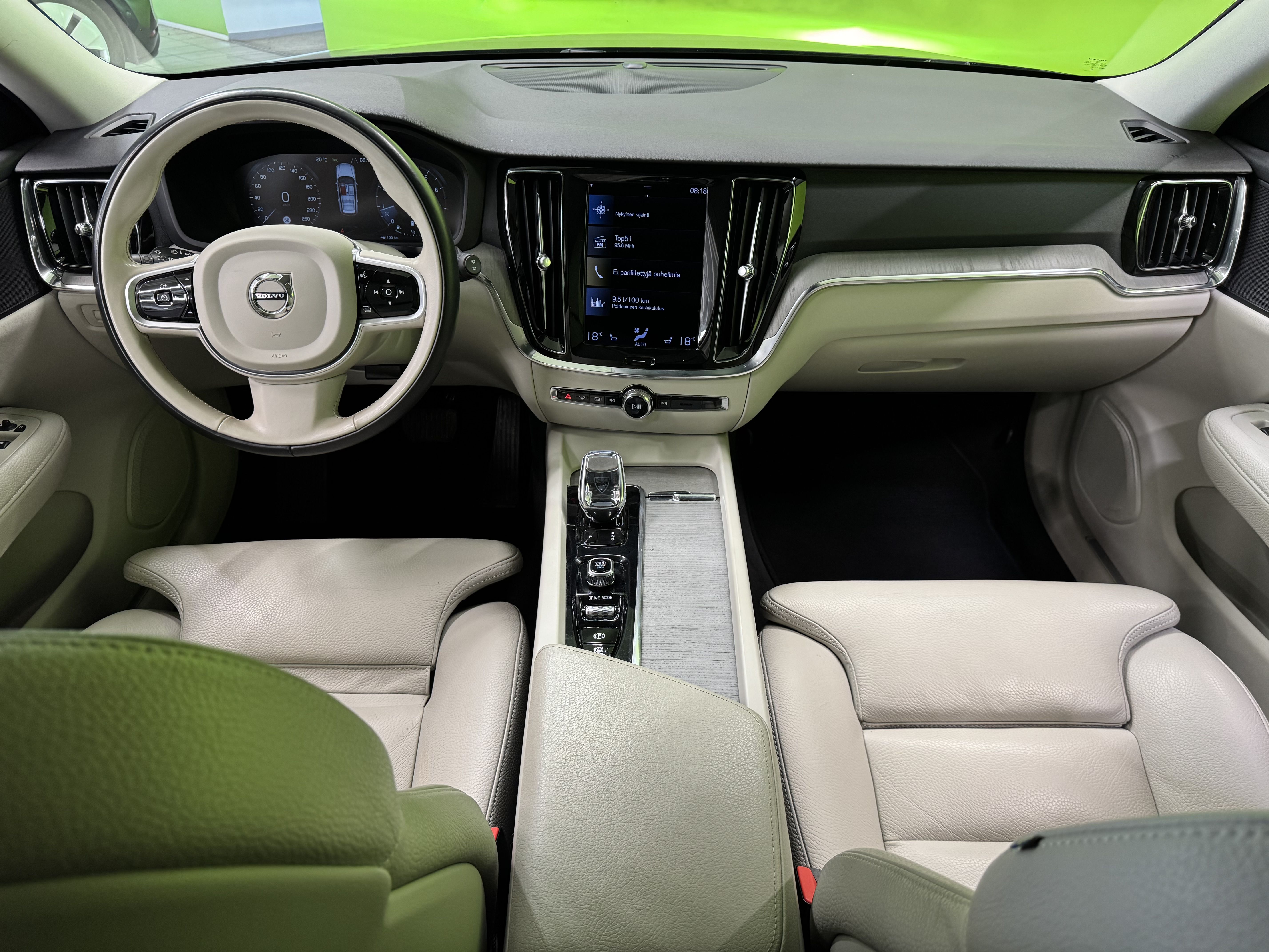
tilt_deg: -34.1
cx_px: 634
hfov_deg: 71.6
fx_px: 880
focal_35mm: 24
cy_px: 476
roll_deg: +0.0
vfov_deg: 56.8
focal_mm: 6.76
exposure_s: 1/50
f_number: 1.78
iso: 250
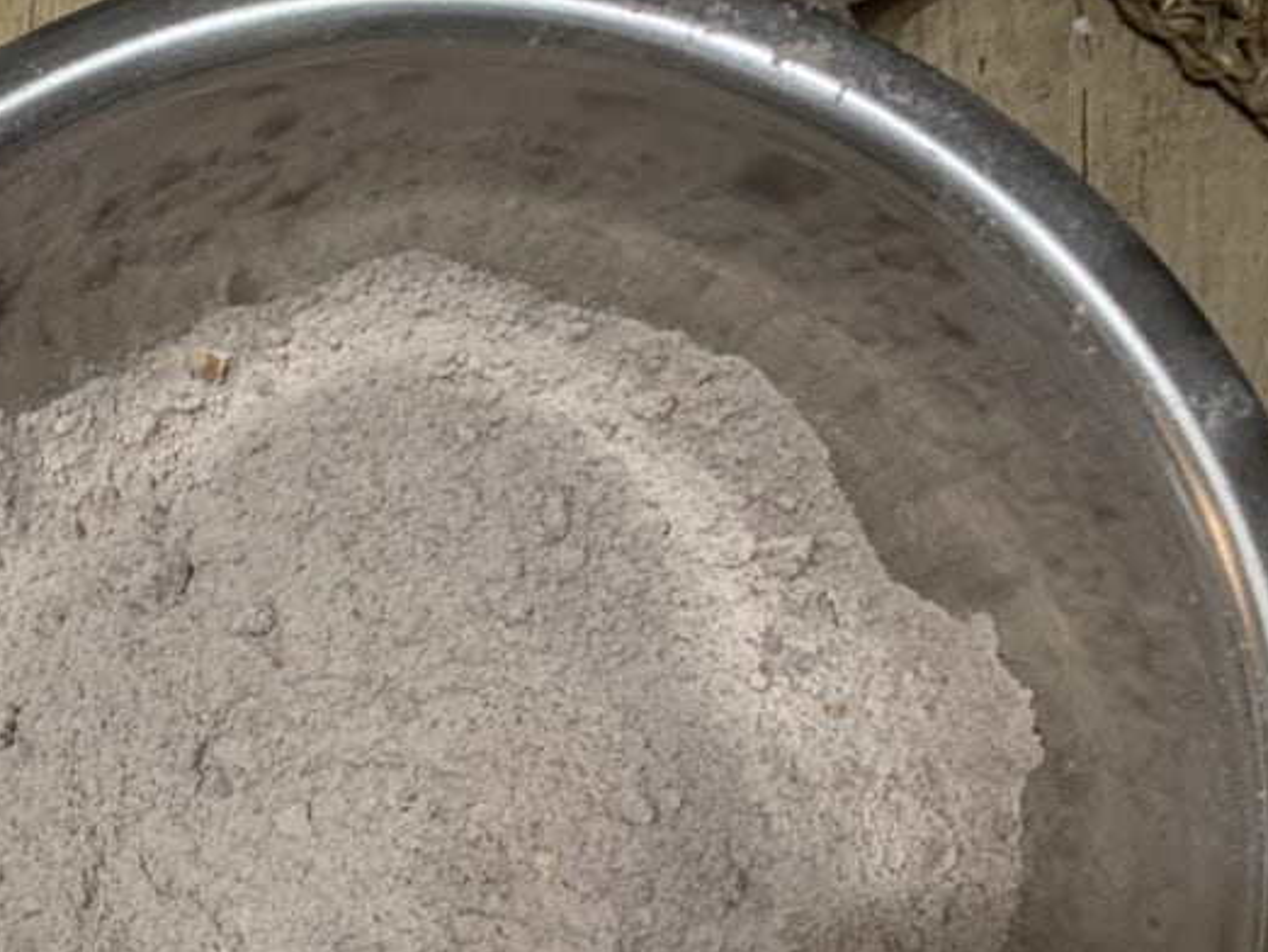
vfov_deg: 27.2
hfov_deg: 35.5
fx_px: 1869
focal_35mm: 51
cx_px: 155
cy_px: 923
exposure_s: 1/33
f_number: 1.8
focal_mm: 4.25
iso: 250
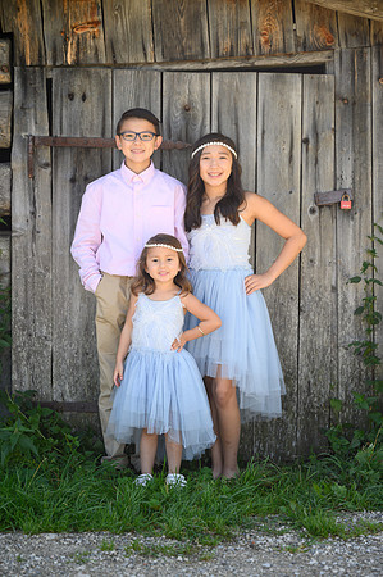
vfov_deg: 28.9
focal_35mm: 70
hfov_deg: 19.4
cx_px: 192
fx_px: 1120
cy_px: 288
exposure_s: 1/160
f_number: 3.5
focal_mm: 70
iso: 160
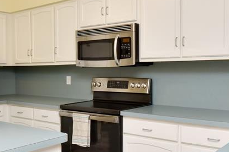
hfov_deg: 45.7
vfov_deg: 31.9
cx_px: 77
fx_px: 267
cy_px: 83
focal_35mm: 42
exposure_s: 1/60
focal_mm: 17
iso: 640
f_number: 14
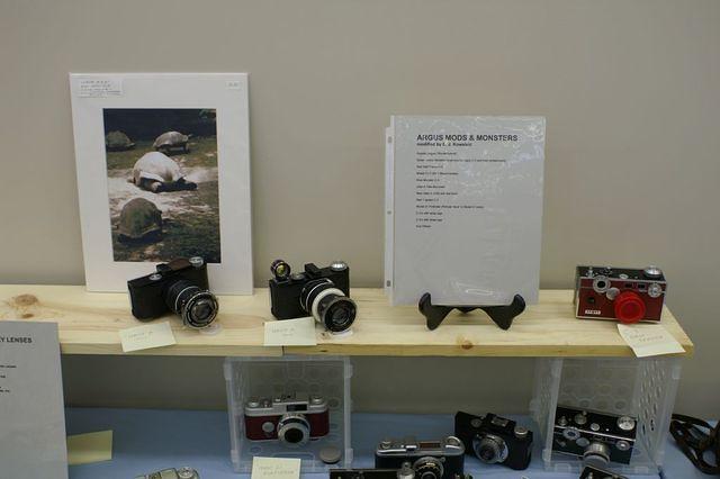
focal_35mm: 39
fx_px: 780
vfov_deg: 34.2
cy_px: 240
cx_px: 360
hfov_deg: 49.6
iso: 250
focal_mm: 26
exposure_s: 1/50
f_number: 4.5
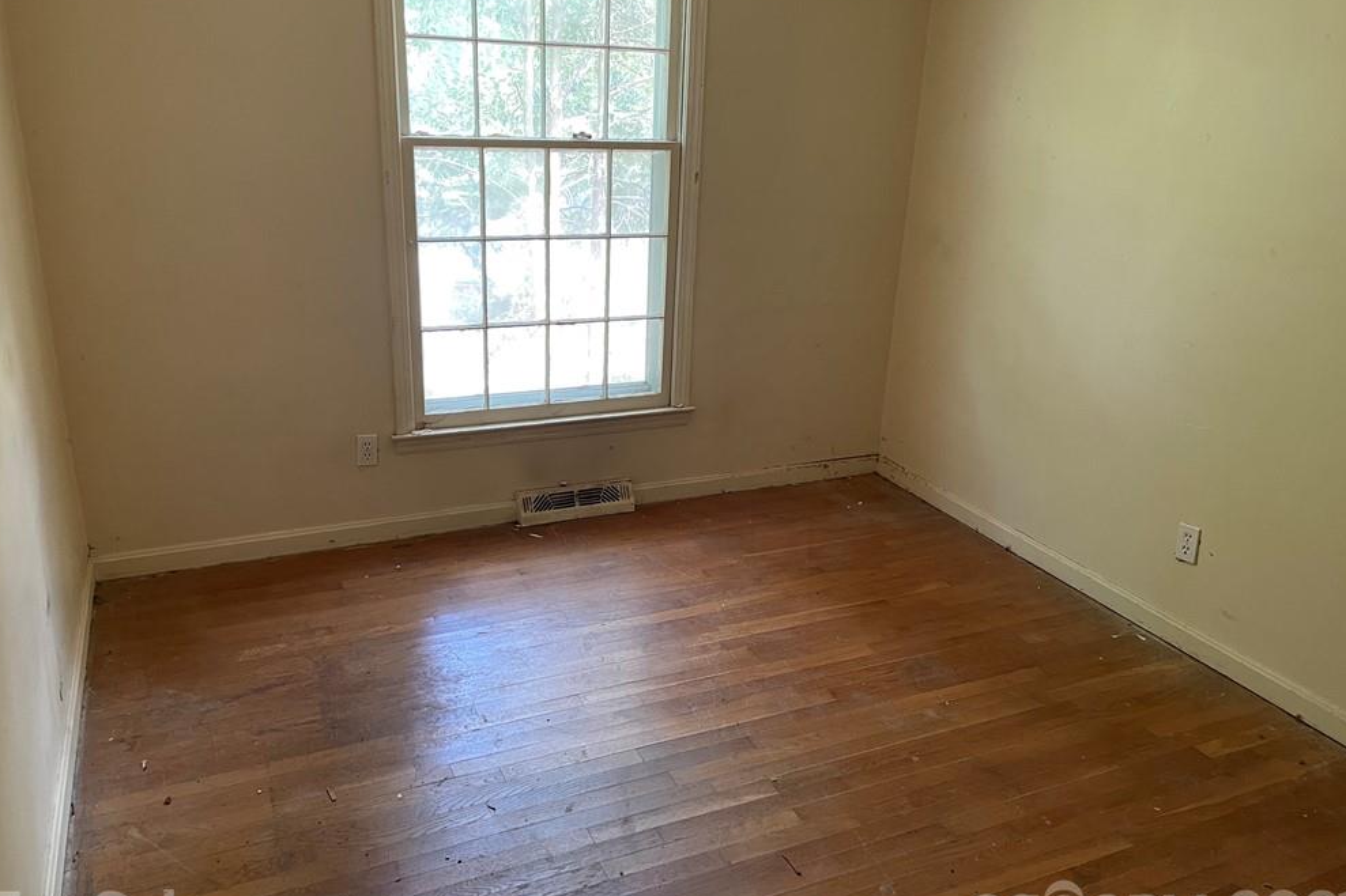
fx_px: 1047
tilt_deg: -18.7
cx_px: 675
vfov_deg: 46.4
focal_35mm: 28
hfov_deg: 65.5
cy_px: 458
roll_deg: -2.5
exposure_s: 1/60
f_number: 1.6
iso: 250
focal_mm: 4.2
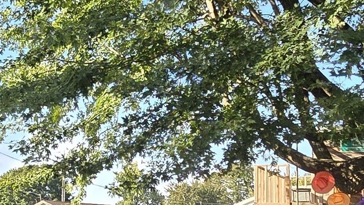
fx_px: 666
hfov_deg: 30.4
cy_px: 163
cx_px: 127
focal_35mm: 69
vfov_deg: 17.3
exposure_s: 1/752
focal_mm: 2.2
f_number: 2.2
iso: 50
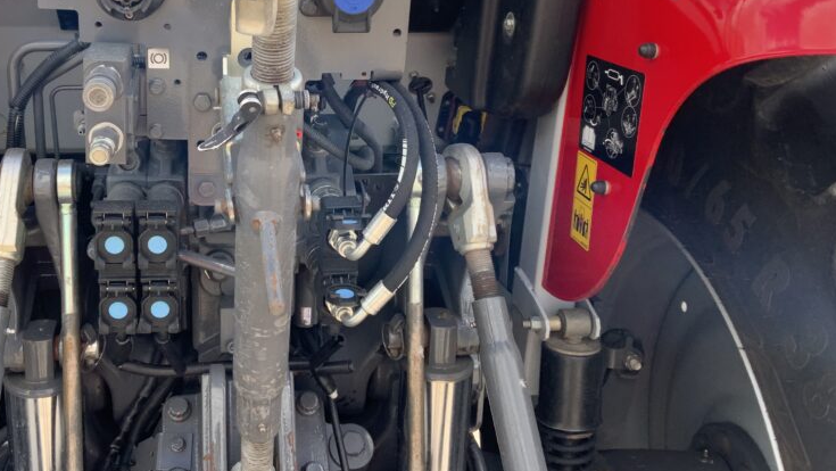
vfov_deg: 27.0
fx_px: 976
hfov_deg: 45.8
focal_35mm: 44
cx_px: 295
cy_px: 151
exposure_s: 1/248
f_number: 1.8
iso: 16
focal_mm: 3
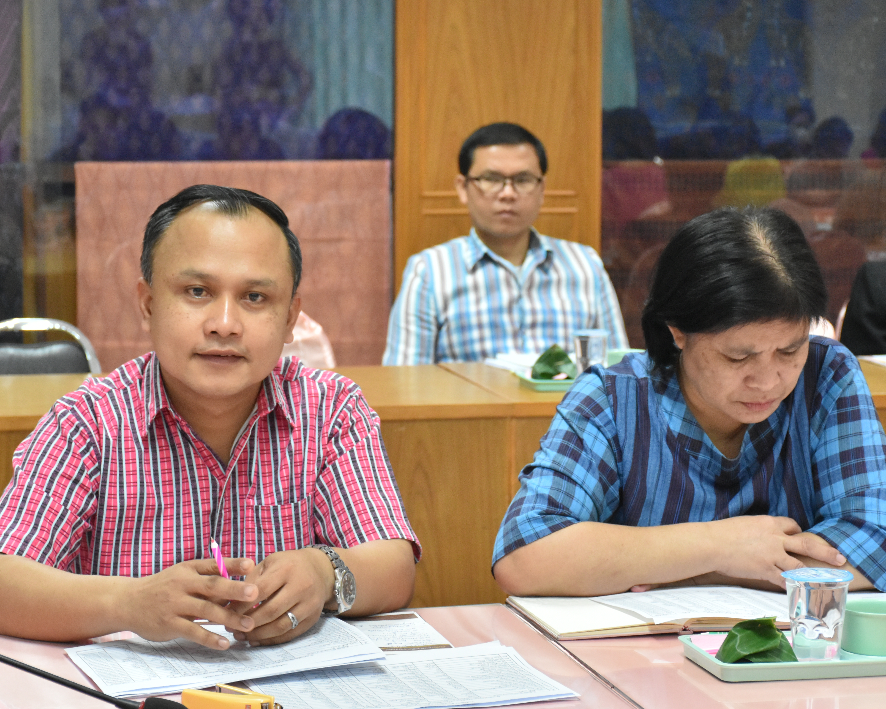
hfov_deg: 21.7
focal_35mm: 88
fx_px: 2308
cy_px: 354
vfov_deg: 17.5
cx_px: 435
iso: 2500
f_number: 5
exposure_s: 1/100
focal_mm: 52
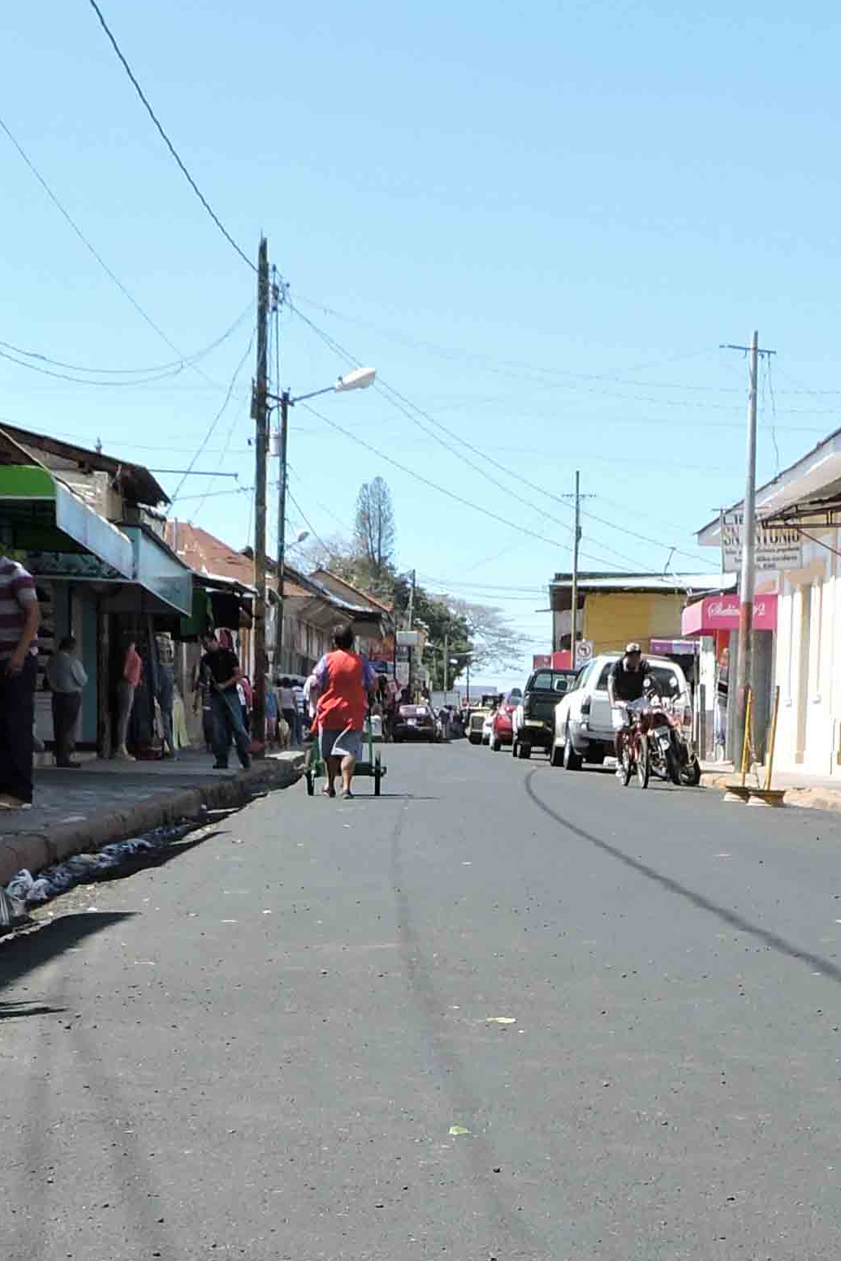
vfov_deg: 26.4
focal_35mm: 74
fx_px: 2593
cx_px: 550
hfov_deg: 18.4
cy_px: 1147
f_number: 3
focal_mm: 4.3
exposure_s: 1/800
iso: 100
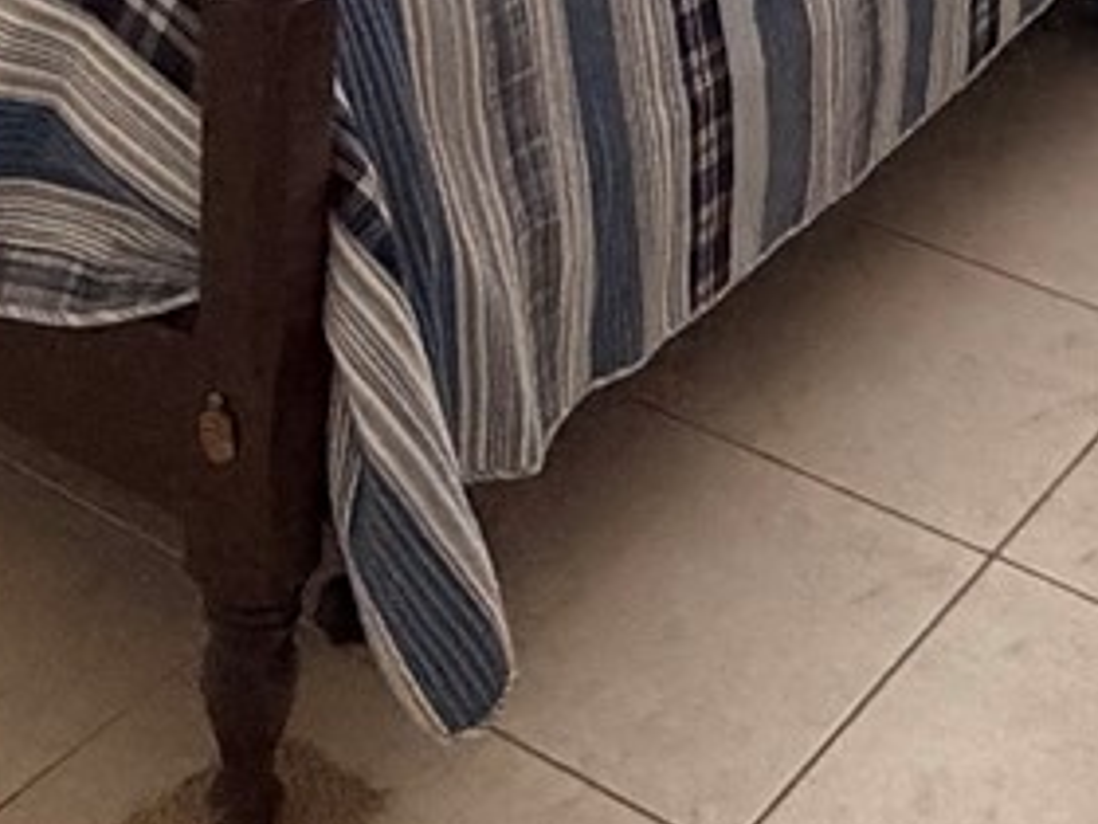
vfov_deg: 15.9
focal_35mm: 80
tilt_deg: -11.4
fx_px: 2538
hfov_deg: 24.4
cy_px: -624
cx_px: 569
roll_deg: -2.6
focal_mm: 2.22
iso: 500
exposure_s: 1/60
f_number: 2.2
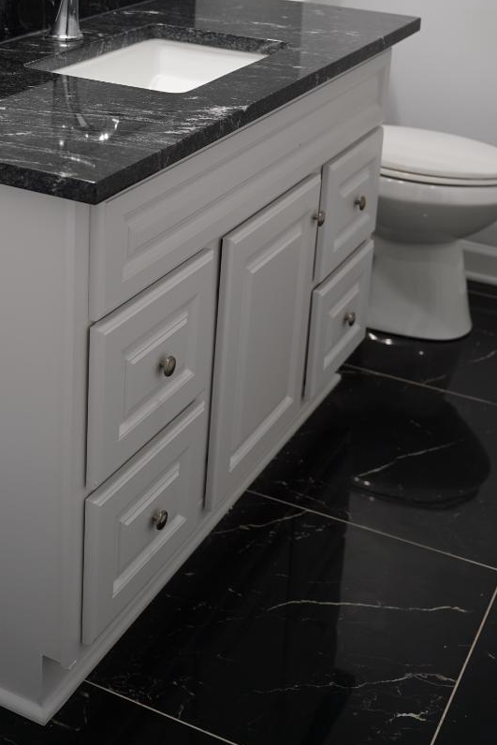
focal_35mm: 54
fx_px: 1118
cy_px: 111
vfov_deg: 35.2
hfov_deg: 25.0
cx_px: 196
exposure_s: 1/60
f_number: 2.8
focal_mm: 28
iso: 100
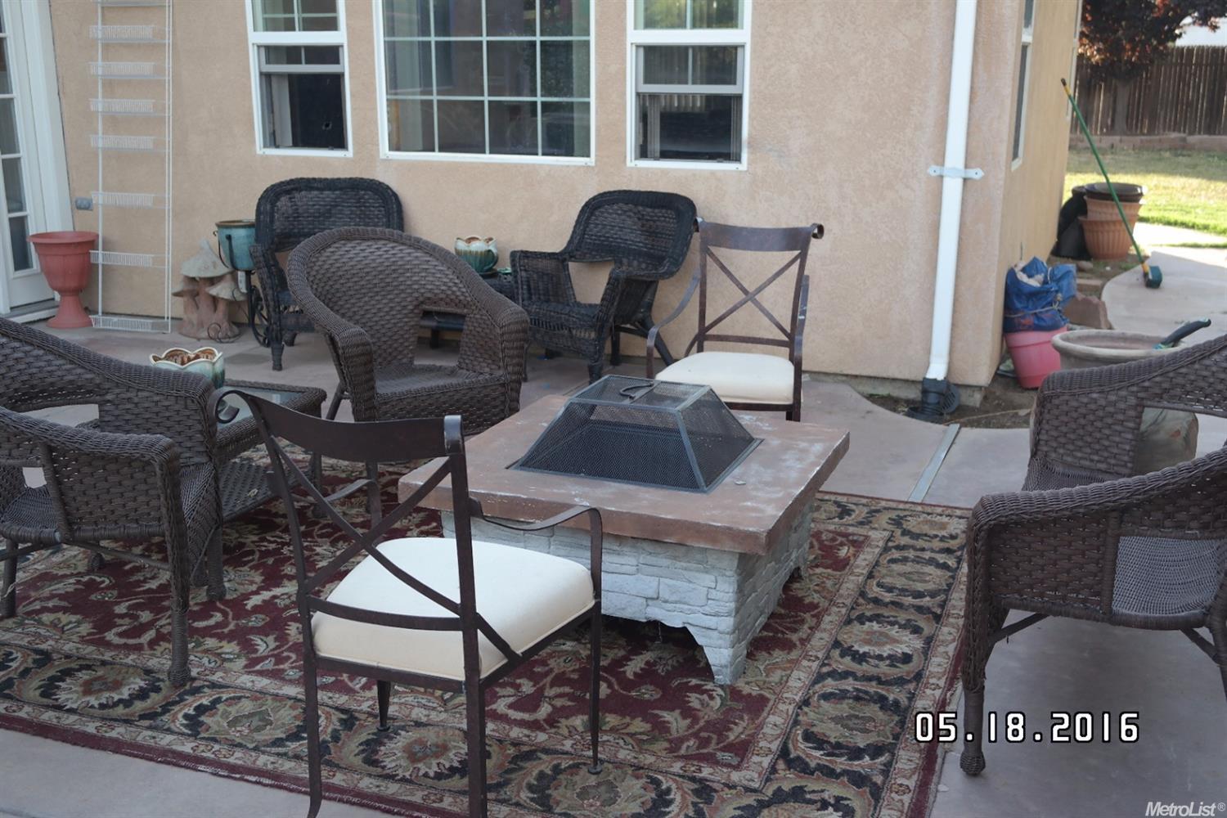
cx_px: 614
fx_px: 1227
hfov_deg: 53.1
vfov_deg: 36.9
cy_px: 409
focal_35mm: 36
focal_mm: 24
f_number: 4
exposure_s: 1/100
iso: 200
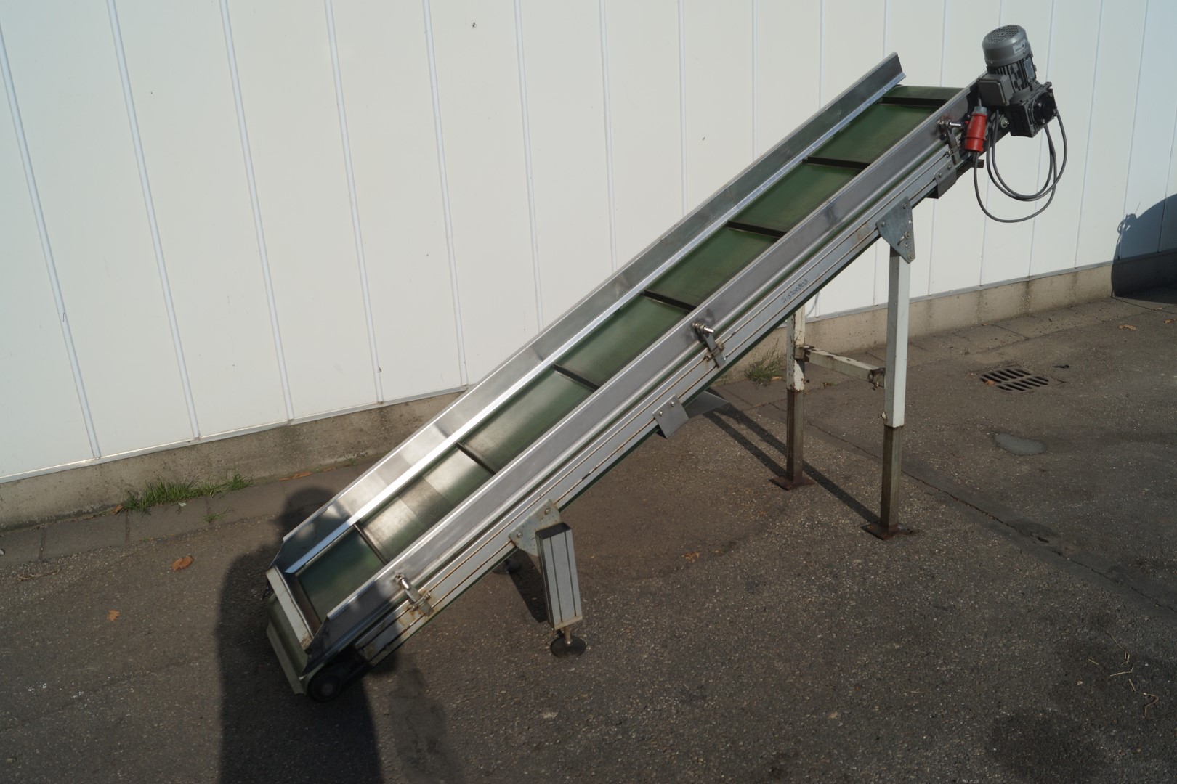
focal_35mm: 30
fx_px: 981
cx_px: 588
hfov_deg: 61.9
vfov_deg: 43.6
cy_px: 392
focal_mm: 20
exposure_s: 1/640
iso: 100
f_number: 8
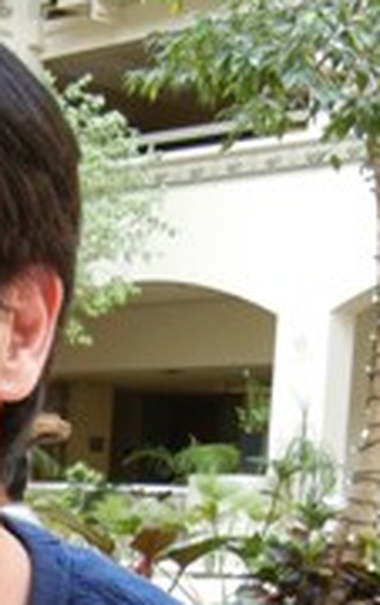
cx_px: -225
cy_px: 716
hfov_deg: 11.9
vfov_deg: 18.9
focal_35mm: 104
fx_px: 1718
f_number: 3.6
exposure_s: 1/30
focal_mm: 6.2
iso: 280
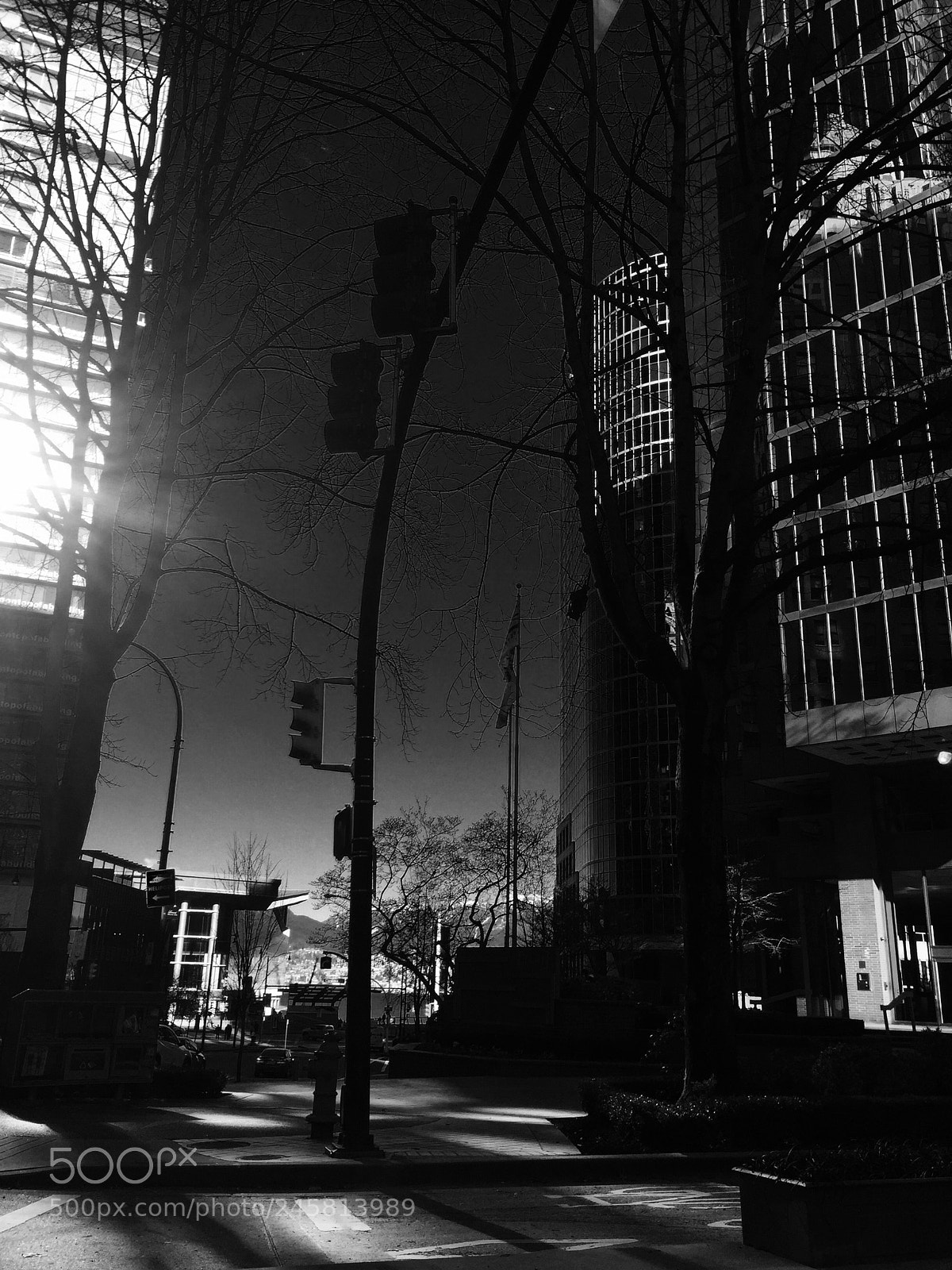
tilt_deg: +16.6
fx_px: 1063
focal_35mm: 29
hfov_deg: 48.2
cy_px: 635
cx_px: 476
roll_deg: -0.8
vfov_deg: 61.7
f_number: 2.2
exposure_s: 1/1319
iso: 32
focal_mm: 4.15
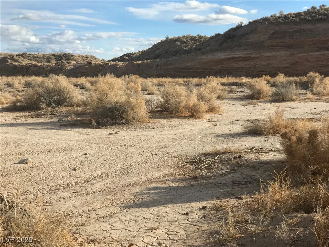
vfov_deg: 25.7
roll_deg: +0.1
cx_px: 164
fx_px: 542
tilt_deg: -4.6
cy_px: 124
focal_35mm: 57
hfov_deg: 33.8
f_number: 2.8
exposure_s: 1/997
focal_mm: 6.6
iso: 20
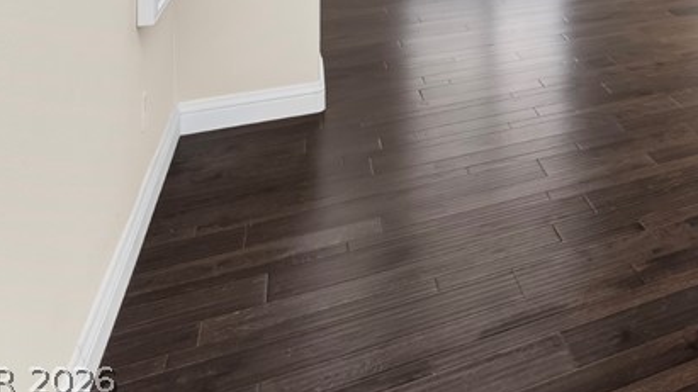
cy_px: -207
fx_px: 870
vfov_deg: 21.2
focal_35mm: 47
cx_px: 859
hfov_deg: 34.1
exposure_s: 1/20
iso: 400
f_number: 8
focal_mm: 17
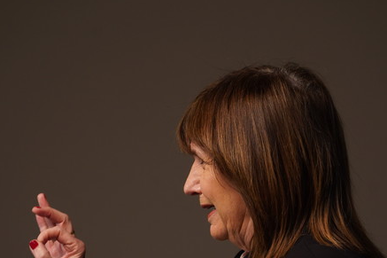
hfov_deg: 7.6
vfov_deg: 5.0
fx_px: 2923
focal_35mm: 272
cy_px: 208
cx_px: 189
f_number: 5.6
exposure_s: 1/125
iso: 1600
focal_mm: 165
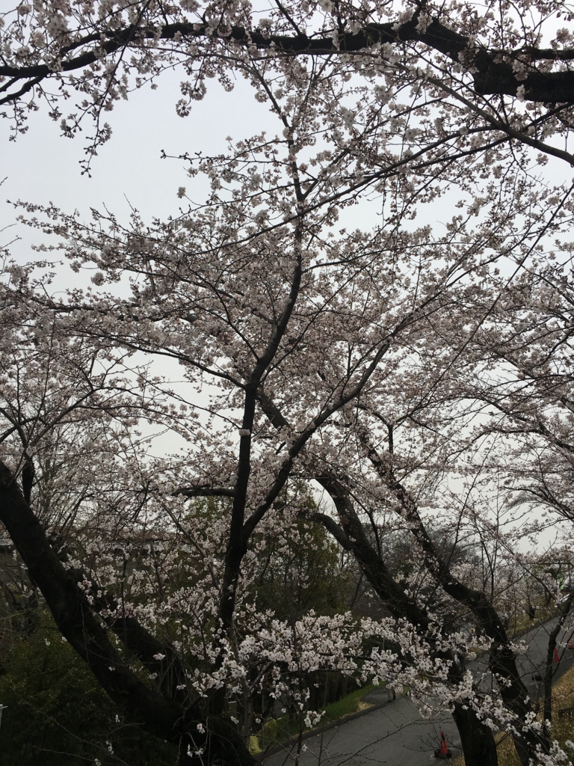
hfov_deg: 48.2
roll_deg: -1.7
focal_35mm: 29
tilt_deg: +17.1
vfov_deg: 61.7
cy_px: 383
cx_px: 287
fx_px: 641
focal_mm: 4.15
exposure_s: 1/3344
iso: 25
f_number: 2.2
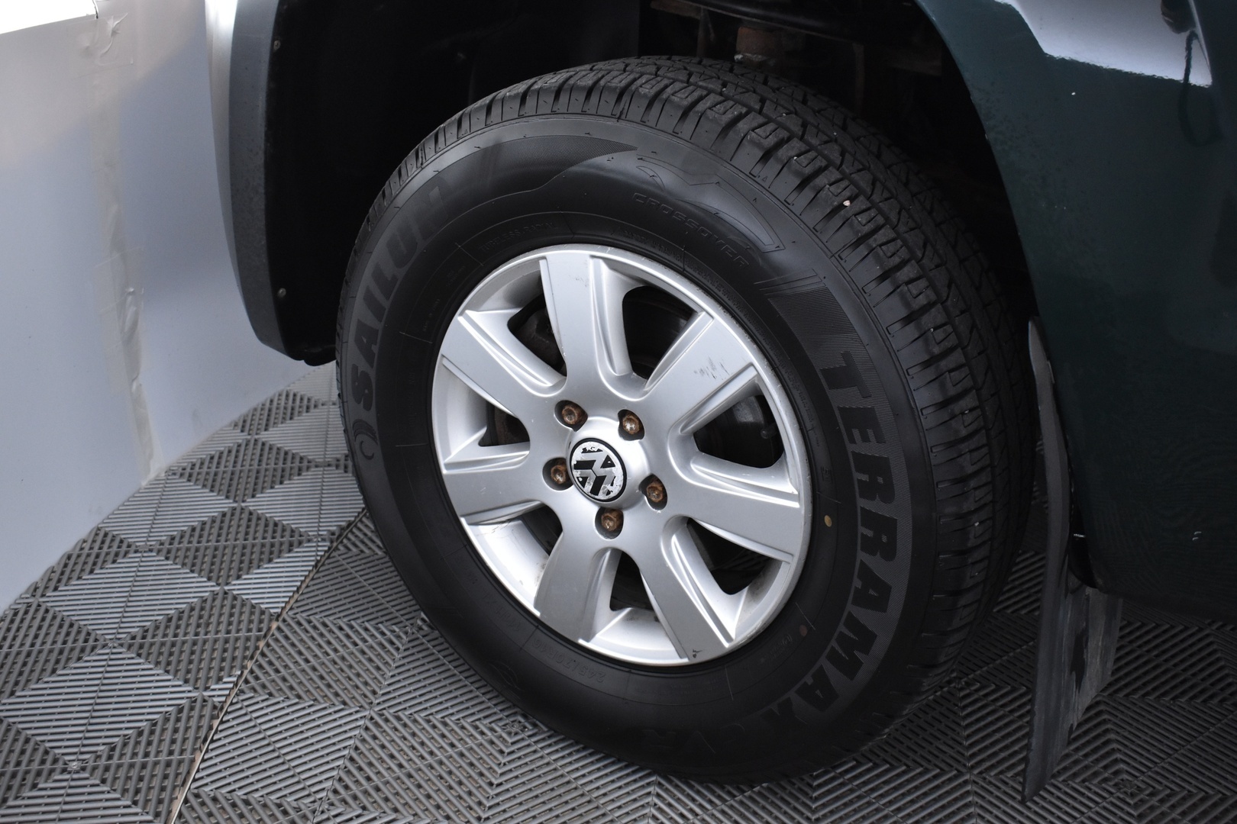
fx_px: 1288
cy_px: 412
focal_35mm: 38
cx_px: 618
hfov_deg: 51.3
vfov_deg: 35.5
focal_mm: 25
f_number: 4
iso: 2000
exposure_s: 1/40
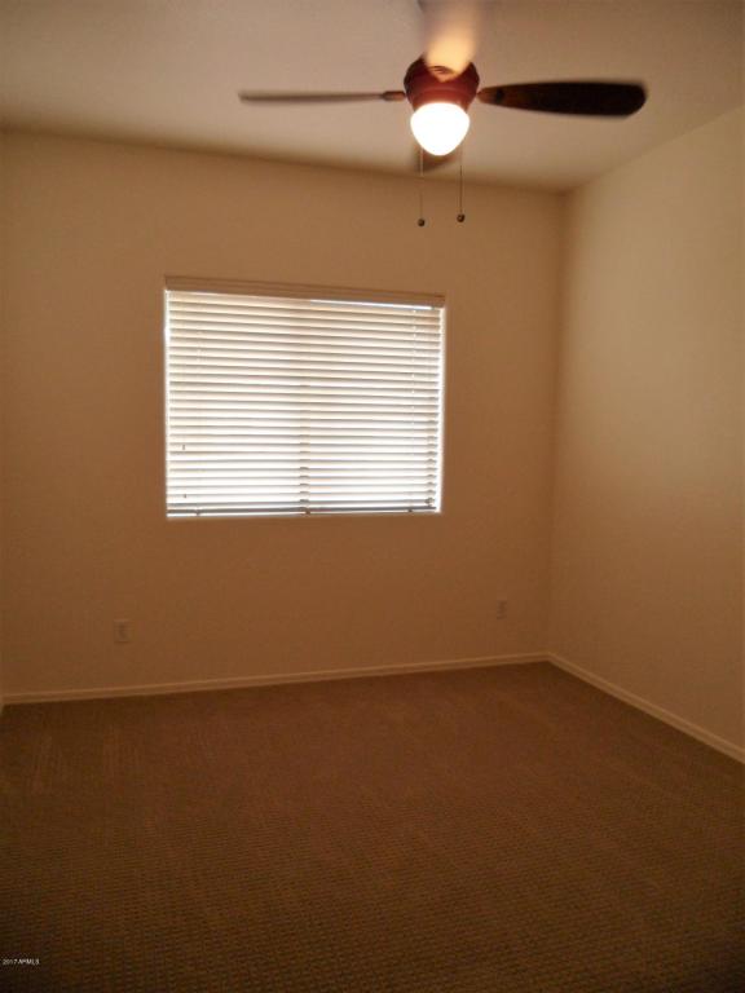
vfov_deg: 65.3
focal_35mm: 27
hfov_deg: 51.4
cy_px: 496
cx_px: 372
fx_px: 775
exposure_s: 1/45
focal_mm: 4.9
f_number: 3.5
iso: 200
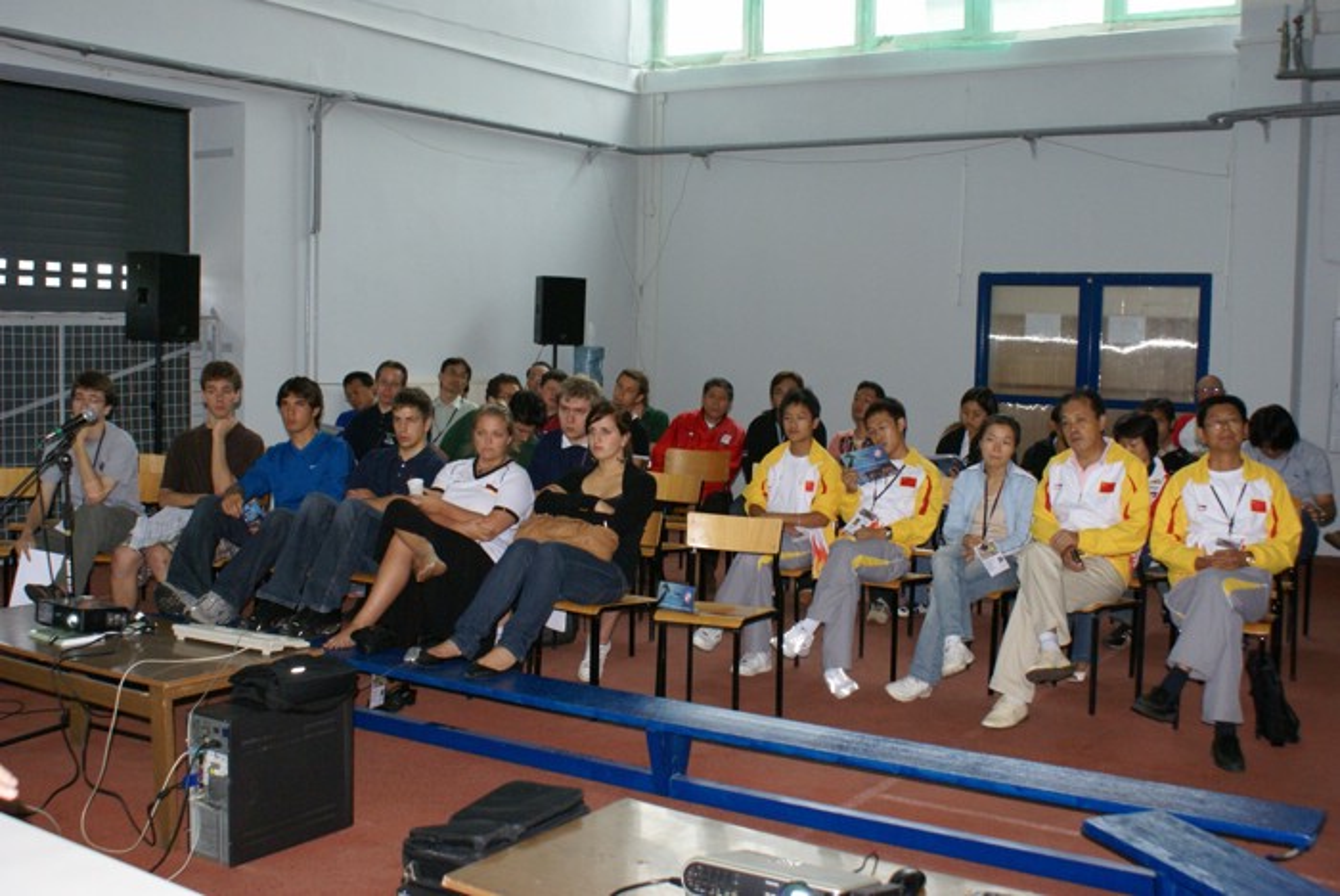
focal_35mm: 39
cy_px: 448
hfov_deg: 49.5
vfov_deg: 34.3
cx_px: 670
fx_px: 1453
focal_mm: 26
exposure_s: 1/30
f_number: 5.6
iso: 800
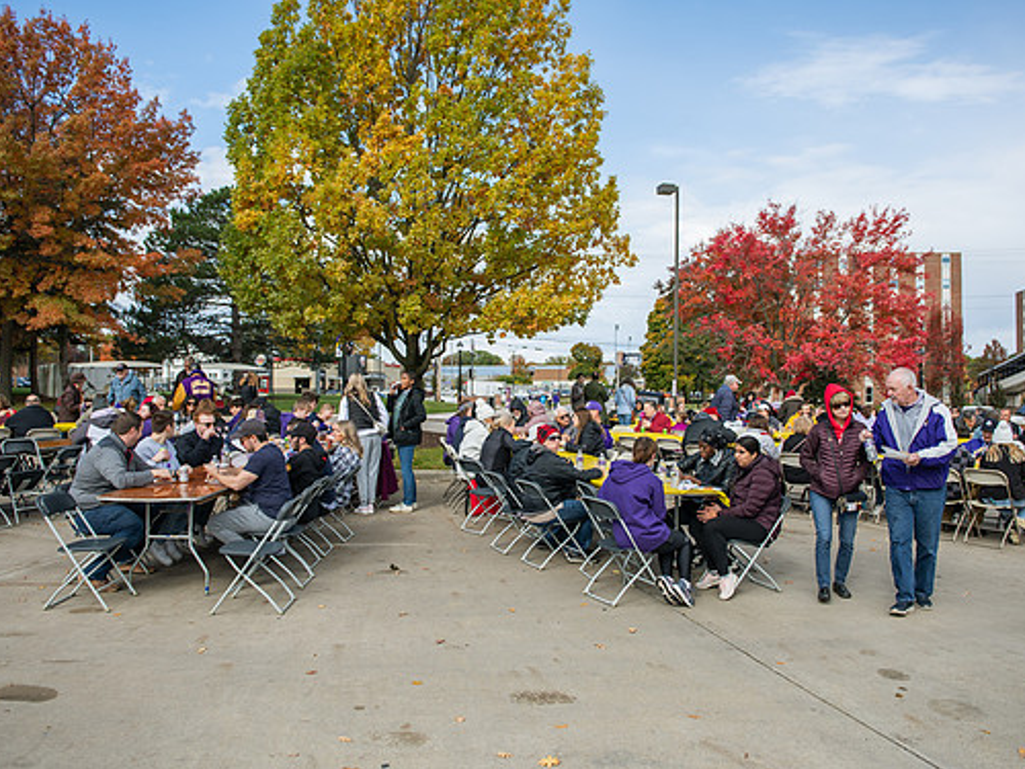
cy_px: 378
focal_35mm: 29
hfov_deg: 61.7
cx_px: 519
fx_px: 859
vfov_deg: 48.2
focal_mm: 26
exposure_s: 1/640
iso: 100
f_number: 3.5
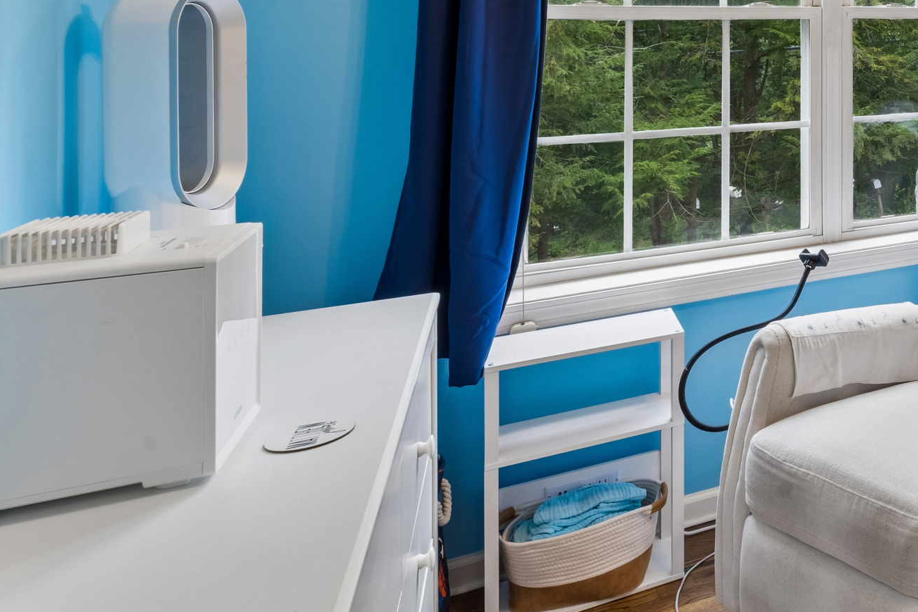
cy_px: -4
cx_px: 1075
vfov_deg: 36.0
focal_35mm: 33
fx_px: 842
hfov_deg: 41.4
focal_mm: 14
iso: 400
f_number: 13
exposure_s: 1/4
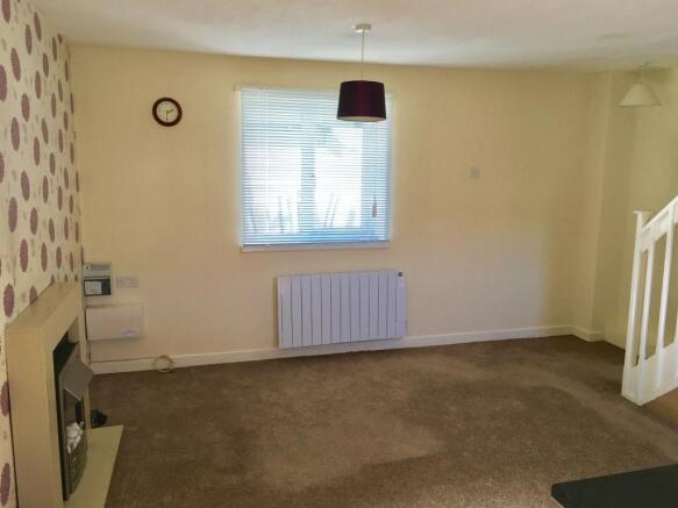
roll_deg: -0.7
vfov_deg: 48.2
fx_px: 568
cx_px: 339
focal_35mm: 29
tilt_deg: -8.6
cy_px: 254
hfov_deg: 61.7
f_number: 2.2
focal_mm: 4.15
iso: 50
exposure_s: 1/100
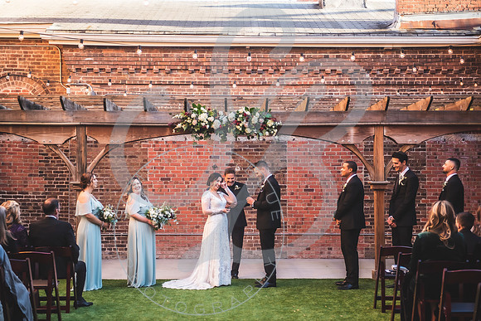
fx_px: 850
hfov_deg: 31.6
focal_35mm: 64
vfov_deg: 21.4
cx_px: 240
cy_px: 160
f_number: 2.8
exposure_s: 1/160
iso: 100
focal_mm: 62
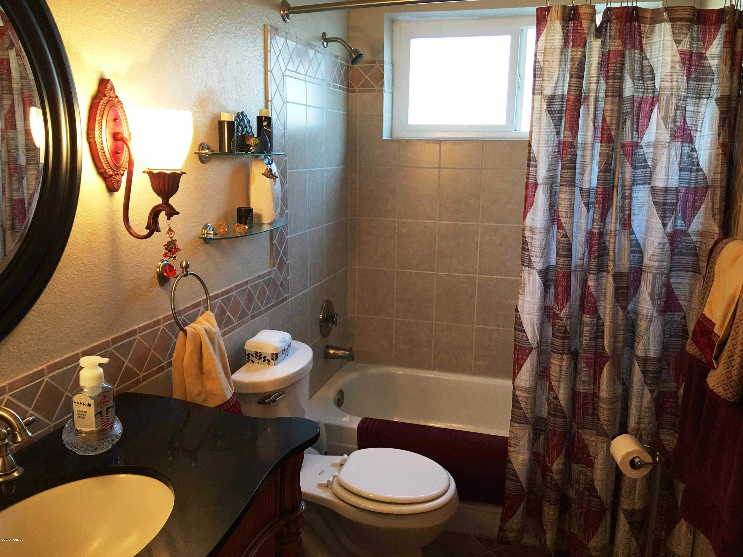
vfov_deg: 48.2
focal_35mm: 29
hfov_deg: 61.7
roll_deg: -1.2
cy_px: 278
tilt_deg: -11.0
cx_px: 372
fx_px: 622
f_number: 2.2
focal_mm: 4.15
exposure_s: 1/15
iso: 40
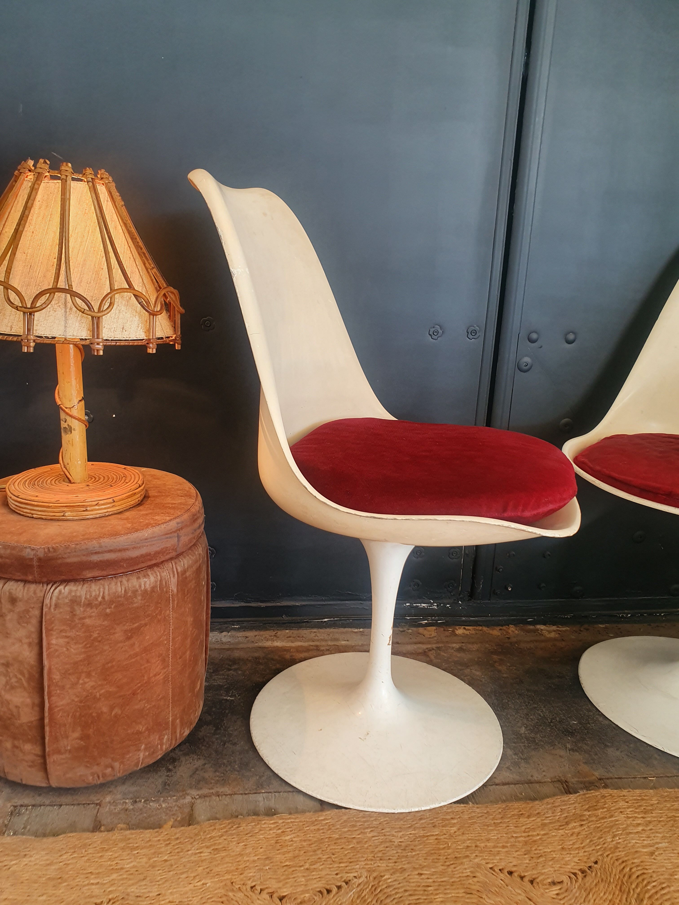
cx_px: 340
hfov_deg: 53.1
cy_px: 452
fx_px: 680
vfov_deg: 67.3
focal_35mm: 26
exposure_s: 1/100
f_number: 2.4
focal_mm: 4.32
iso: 100
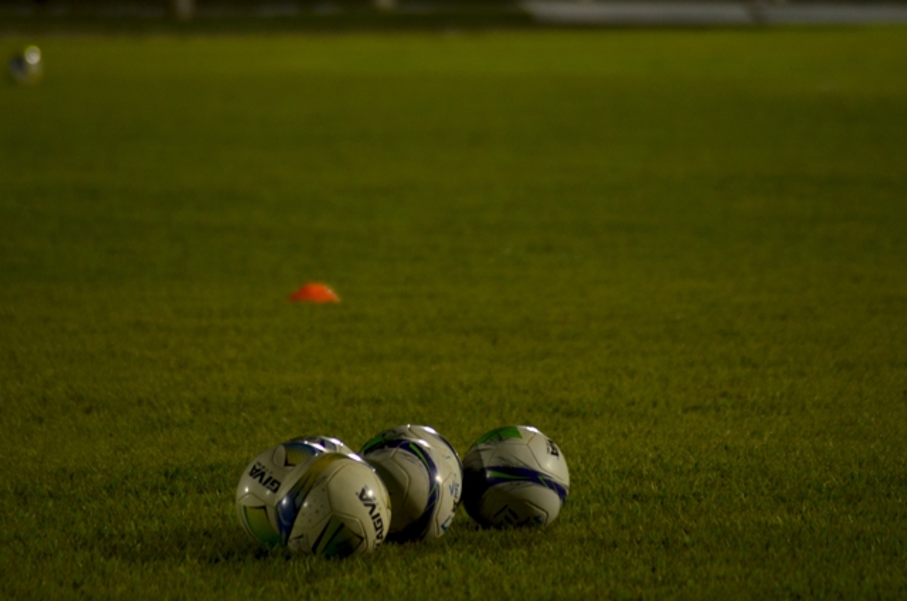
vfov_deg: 3.0
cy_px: 300
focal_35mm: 450
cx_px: 454
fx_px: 11315
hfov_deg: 4.6
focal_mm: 300
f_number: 5.6
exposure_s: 1/40
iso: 200
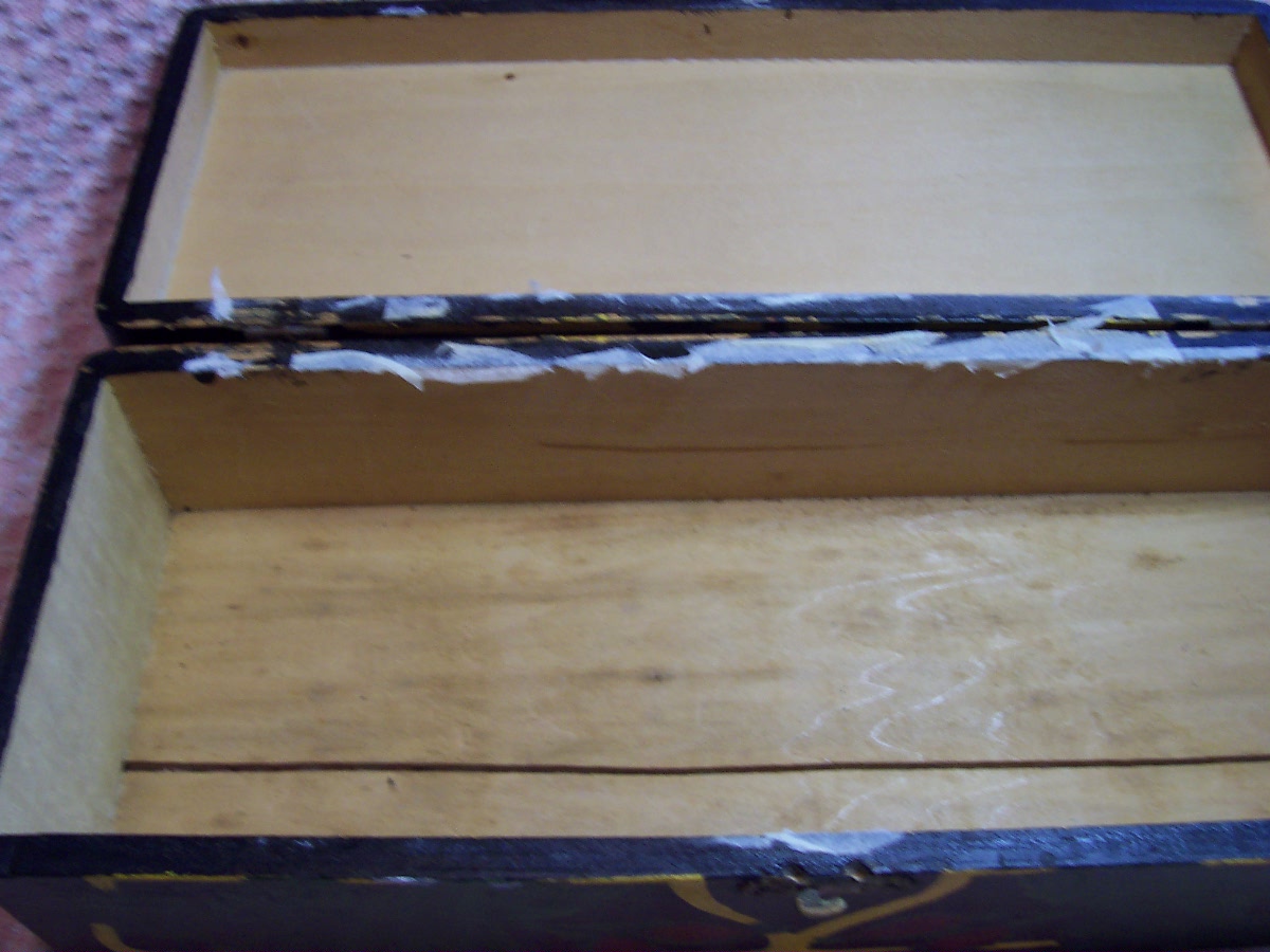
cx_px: 635
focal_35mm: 37
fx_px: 1357
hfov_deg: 50.1
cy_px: 476
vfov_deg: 38.7
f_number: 2.8
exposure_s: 1/30
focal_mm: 5.6
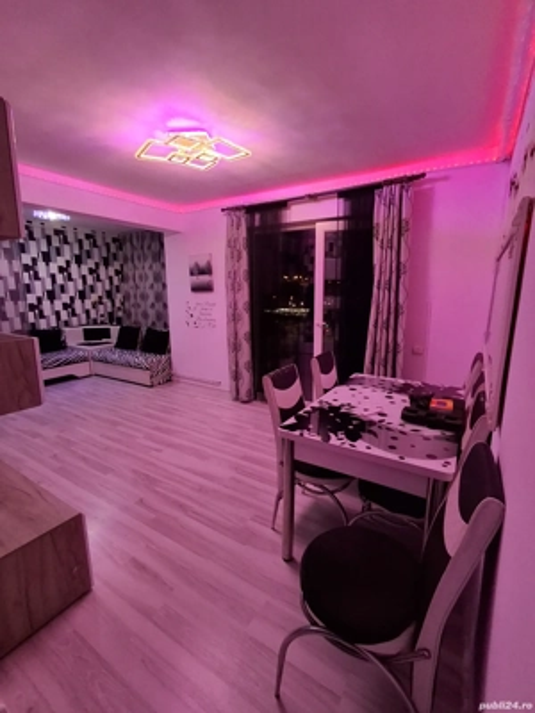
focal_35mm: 16
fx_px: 330
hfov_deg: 78.1
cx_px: 268
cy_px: 356
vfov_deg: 94.5
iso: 160
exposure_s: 1/40
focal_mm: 1.64
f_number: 2.2
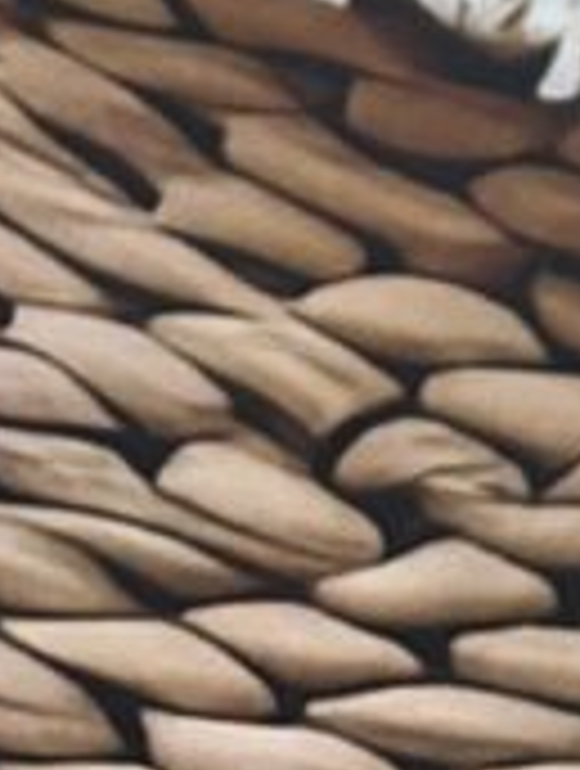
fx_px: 4051
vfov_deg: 8.9
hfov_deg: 7.2
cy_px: -1517
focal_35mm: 182
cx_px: 1825
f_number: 1.5
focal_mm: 5.7
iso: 32
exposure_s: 1/101
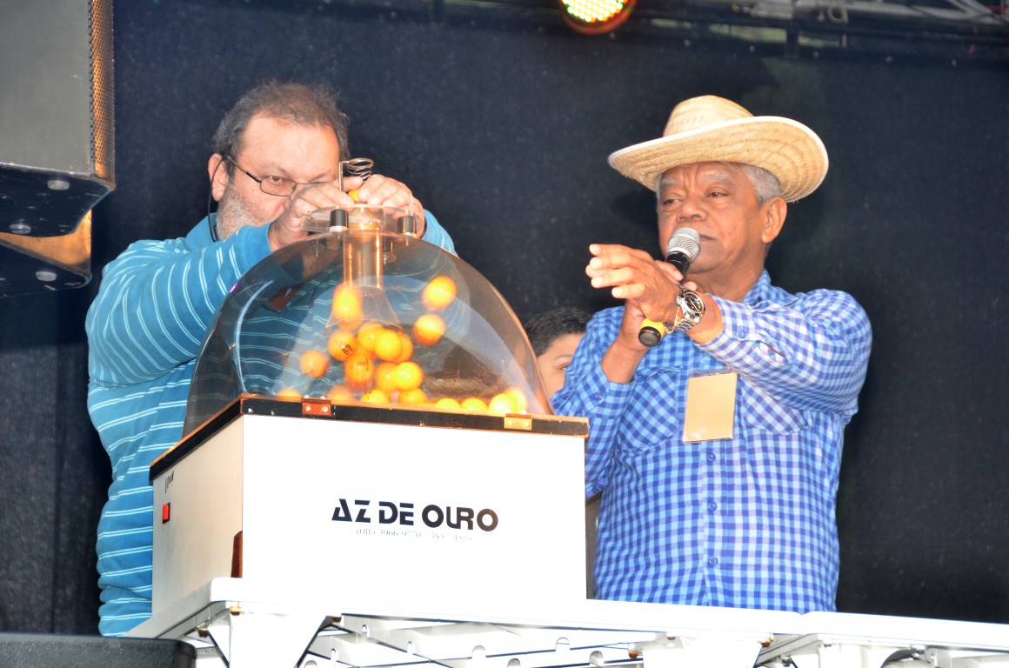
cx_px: 504
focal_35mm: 142
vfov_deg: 9.6
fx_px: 3985
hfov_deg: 14.4
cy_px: 334
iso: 400
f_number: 6.3
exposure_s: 1/50
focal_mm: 95
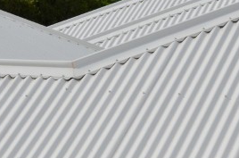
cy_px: 64
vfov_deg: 6.1
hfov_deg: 9.2
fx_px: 1478
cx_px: 67
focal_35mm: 223
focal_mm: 55
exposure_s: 1/320
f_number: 9
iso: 100
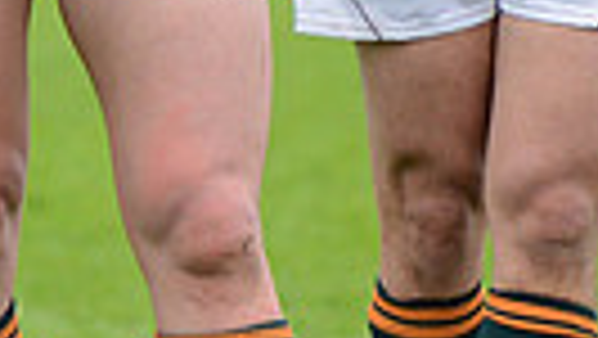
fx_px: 14486
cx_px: 283
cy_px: -457
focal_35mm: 913
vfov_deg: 1.3
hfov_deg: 2.4
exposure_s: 1/500
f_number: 2.8
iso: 800
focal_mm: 200
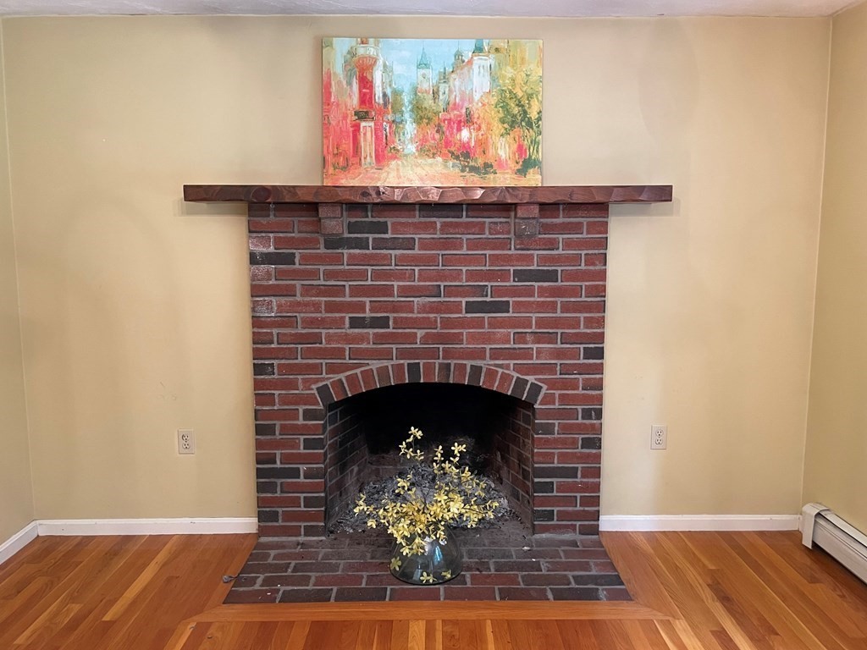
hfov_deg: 67.3
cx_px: 434
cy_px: 325
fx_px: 651
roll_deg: +0.0
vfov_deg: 53.1
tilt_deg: -6.5
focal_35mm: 26
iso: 400
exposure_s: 1/60
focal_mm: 4.2
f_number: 1.6
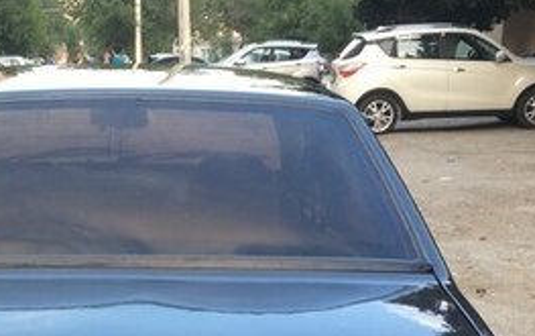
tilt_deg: -18.1
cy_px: 498
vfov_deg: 15.7
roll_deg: +2.4
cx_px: 108
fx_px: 1124
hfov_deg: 26.3
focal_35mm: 77
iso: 40
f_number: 2.2
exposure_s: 1/50
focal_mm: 4.15
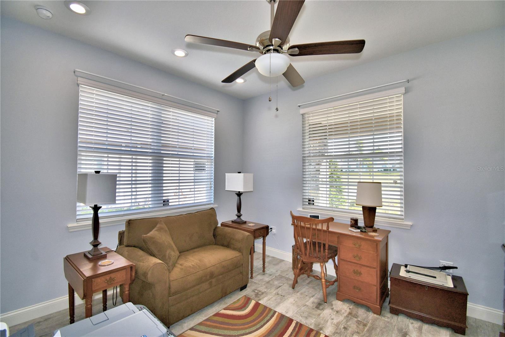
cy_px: 168
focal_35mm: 15
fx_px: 210
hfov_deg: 100.4
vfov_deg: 77.3
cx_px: 252
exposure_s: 1/160
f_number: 4.5
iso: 100
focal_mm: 10
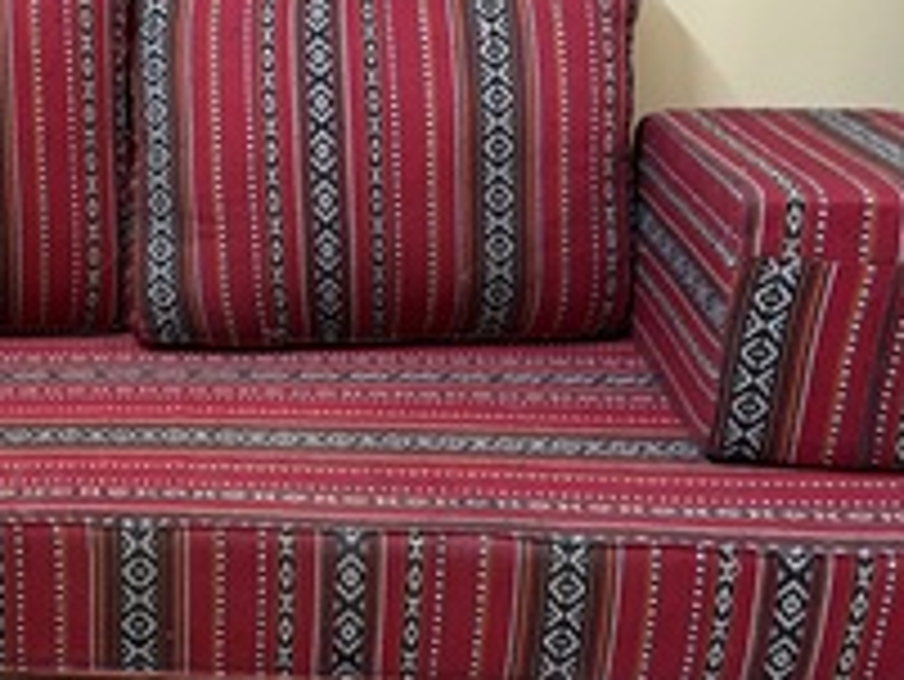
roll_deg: +1.5
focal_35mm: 59
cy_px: 381
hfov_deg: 30.1
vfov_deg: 24.8
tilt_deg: -18.5
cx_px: -29
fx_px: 1542
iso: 160
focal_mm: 5.96
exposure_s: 1/50
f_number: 1.6
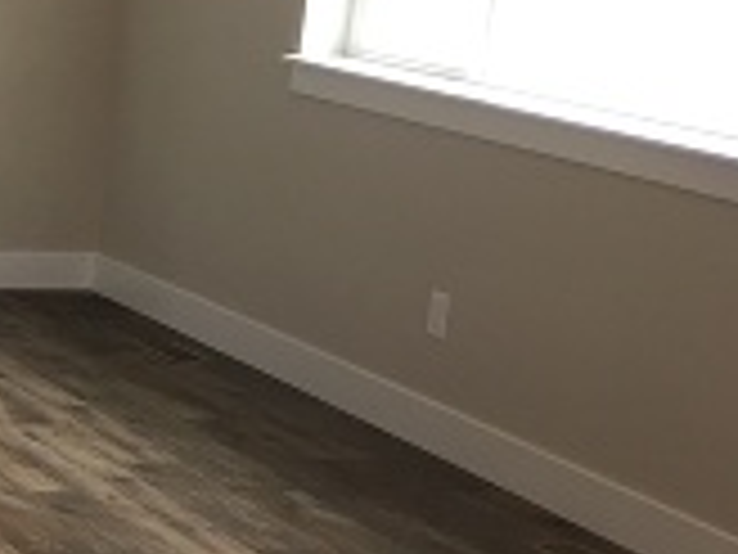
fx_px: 2409
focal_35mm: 113
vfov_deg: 13.1
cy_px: 293
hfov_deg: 15.0
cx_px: -616
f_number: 2.2
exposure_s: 1/30
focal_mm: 4.15
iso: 25
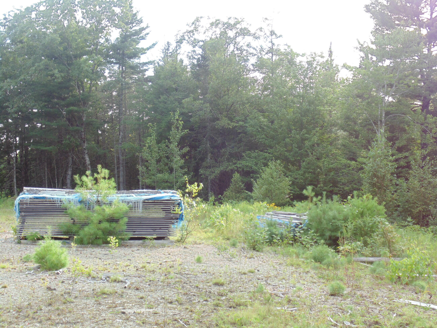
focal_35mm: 53
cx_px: 218
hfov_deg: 36.2
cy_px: 164
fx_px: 669
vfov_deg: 27.5
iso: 80
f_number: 3.9
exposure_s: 1/80
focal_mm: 9.5
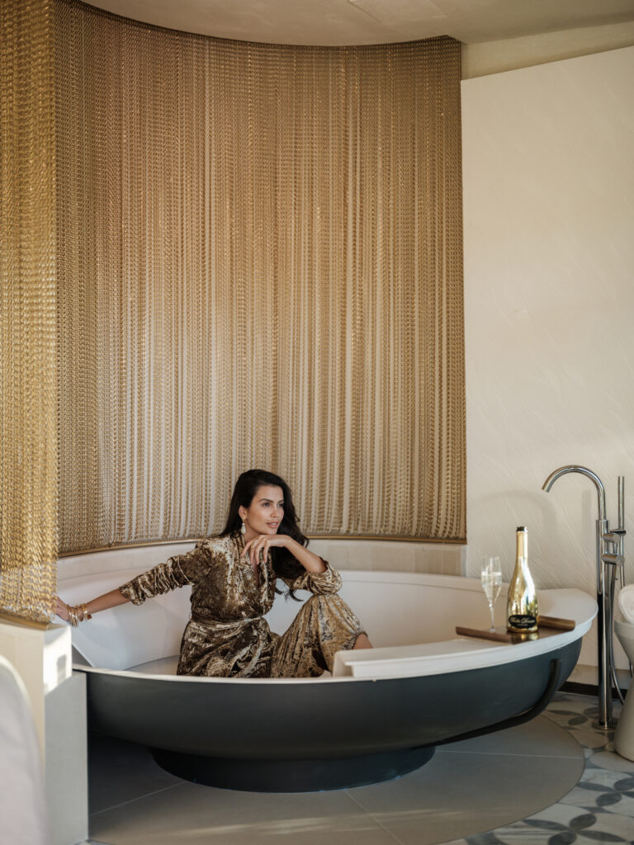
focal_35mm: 44
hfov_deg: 32.9
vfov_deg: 42.9
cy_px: 422
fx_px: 1074
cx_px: 317
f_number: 1.7
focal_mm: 55
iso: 1250
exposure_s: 1/1000
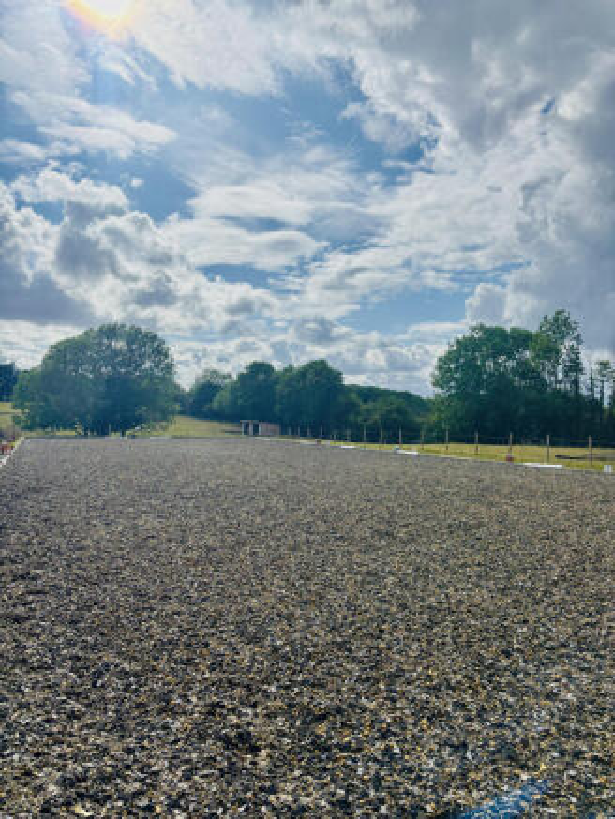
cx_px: 308
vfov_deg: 67.3
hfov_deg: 53.1
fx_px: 616
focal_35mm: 26
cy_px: 410
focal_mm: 5.96
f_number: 1.6
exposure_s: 1/13889
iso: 50
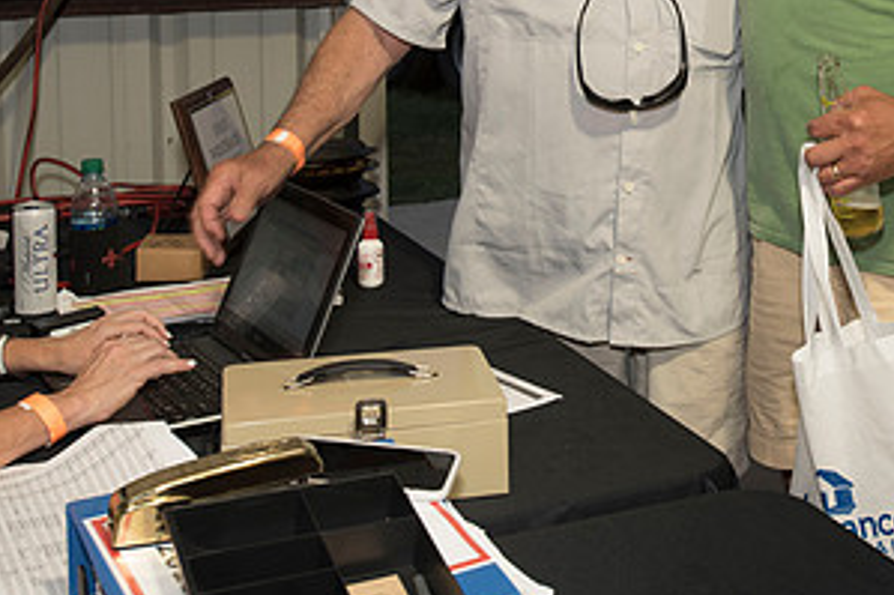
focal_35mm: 68
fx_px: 1688
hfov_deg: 29.0
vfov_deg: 19.6
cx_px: 715
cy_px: 43
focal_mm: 35
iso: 250
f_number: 5
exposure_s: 1/60
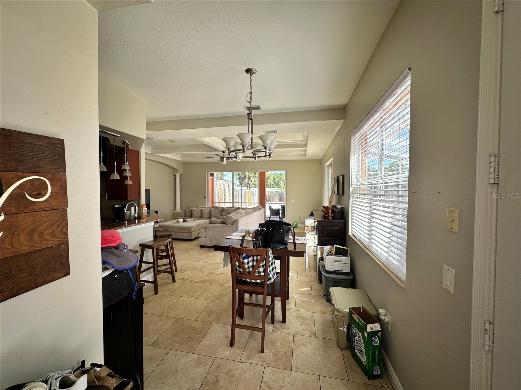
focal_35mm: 14
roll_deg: -0.9
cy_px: 195
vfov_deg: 85.7
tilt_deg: +0.2
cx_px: 260
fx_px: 211
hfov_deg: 102.1
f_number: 2.2
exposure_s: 1/110
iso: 40
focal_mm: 2.22
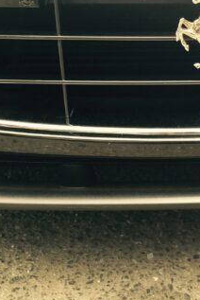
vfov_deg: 34.6
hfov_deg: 22.8
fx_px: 474
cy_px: 94
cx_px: 203
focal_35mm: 57
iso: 40
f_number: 2.2
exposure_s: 1/120
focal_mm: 4.15
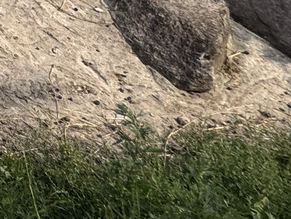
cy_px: -240
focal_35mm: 77
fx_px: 647
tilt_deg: -13.2
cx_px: -350
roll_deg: -3.9
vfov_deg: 15.0
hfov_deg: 16.3
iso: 50
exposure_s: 1/1927
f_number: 2.2
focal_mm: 2.22
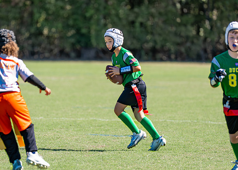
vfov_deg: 3.9
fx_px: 2519
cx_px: 89
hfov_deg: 5.4
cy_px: 83
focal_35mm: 373
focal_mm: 200
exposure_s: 1/2000
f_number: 2.8
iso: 200
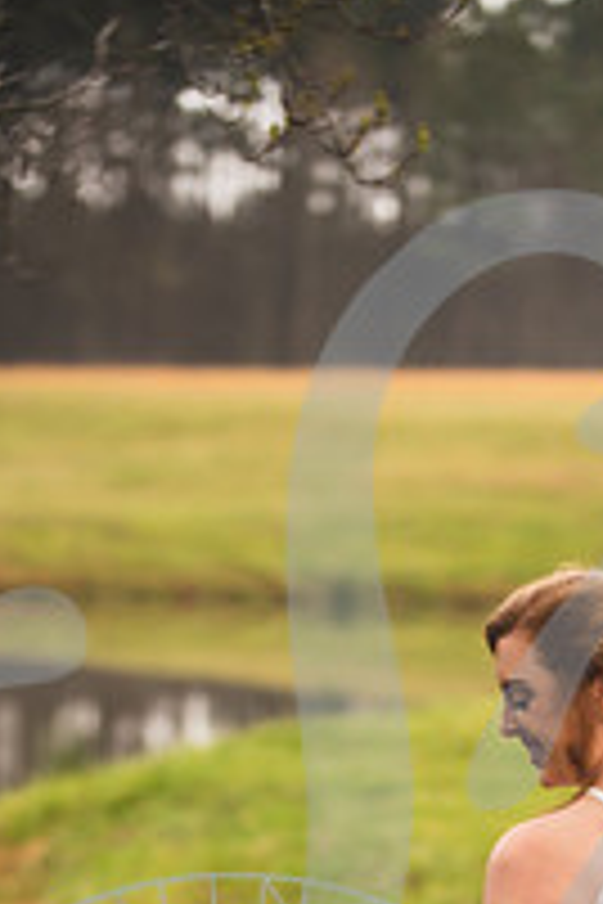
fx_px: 5502
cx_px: 436
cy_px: 949
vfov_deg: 9.3
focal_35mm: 219
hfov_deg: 6.3
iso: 320
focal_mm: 98
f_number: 2.8
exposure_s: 1/320
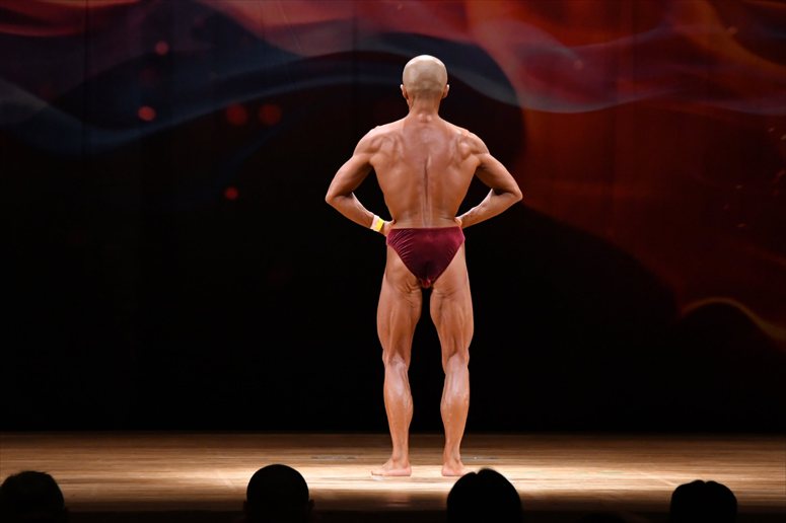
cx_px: 393
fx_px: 5238
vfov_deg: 5.7
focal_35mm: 240
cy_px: 262
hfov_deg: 8.6
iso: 4000
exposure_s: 1/400
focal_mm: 160
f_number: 5.6
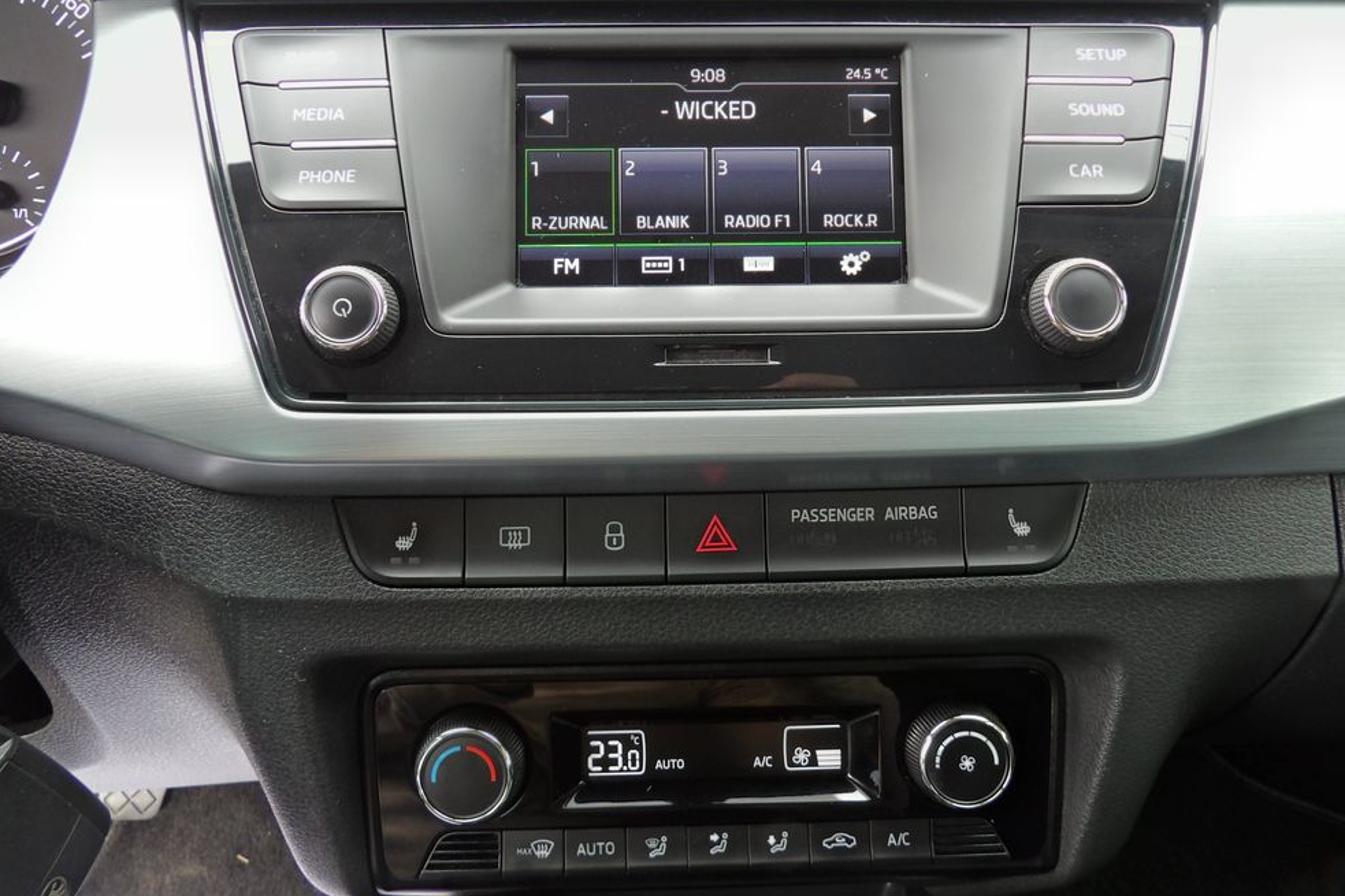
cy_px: 401
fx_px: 971
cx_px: 688
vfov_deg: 49.5
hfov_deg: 69.4
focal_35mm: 26
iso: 144
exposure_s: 1/16
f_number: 3.2
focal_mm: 4.3
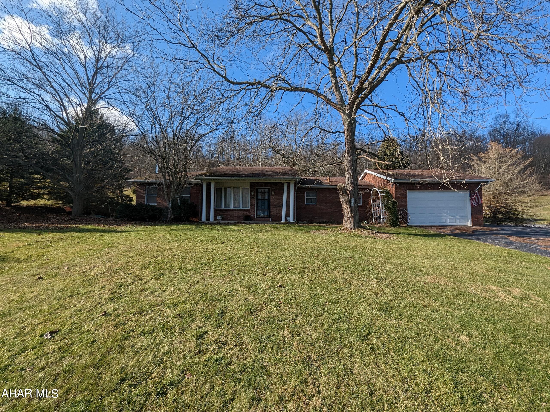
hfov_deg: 106.2
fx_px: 207
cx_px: 275
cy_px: 206
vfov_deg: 89.9
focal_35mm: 13
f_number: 2.2
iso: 48
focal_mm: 1.95
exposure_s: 1/861
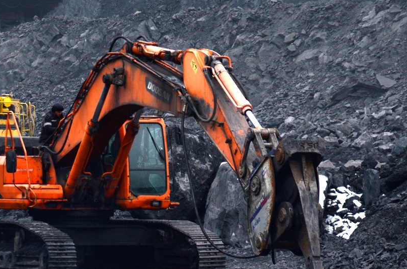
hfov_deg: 5.4
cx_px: 127
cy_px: 144
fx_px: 4296
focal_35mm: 381
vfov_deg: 3.6
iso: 500
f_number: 6.3
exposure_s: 1/320
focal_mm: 170
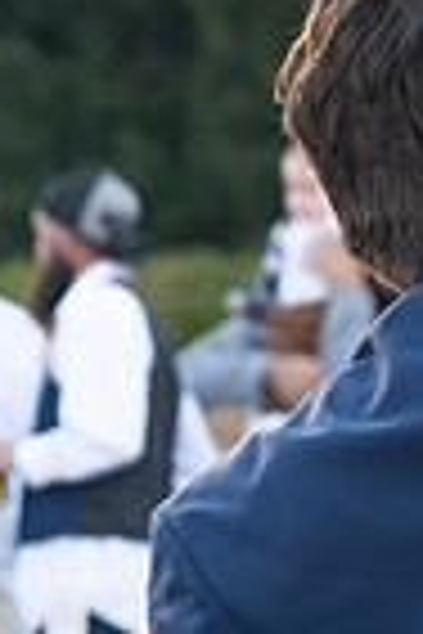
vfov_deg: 6.3
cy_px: 758
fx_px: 5745
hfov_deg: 4.1
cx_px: 1102
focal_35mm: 326
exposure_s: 1/500
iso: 2000
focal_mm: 79
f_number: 4
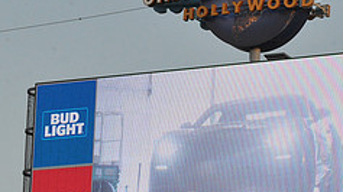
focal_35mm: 297
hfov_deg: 7.3
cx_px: 246
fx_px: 2700
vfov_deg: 4.1
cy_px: 166
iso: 1600
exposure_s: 1/500
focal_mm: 116
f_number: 11
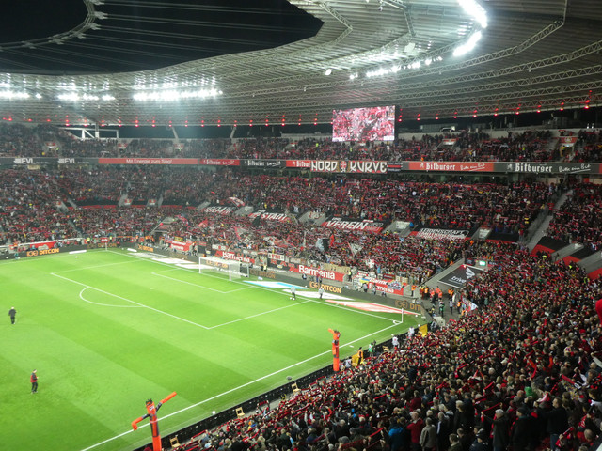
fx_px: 539
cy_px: 226
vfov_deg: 45.4
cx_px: 301
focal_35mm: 31
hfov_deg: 58.4
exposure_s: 1/80
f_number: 3.5
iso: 500
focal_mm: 5.4
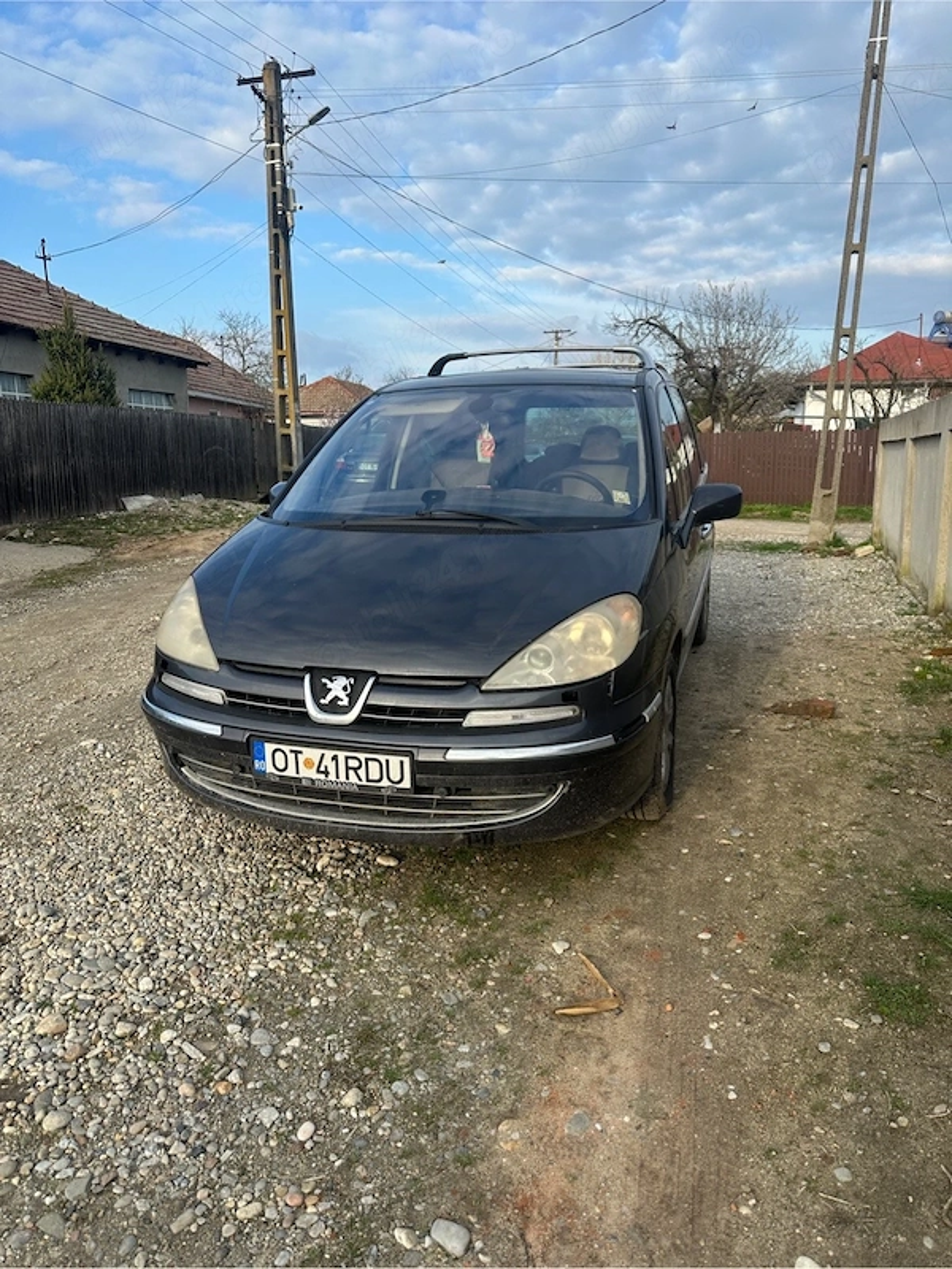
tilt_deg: -12.0
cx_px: 476
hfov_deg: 56.8
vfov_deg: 71.6
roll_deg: -0.6
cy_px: 634
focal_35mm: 24
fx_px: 880
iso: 80
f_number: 1.78
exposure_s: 1/1664
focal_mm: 6.86
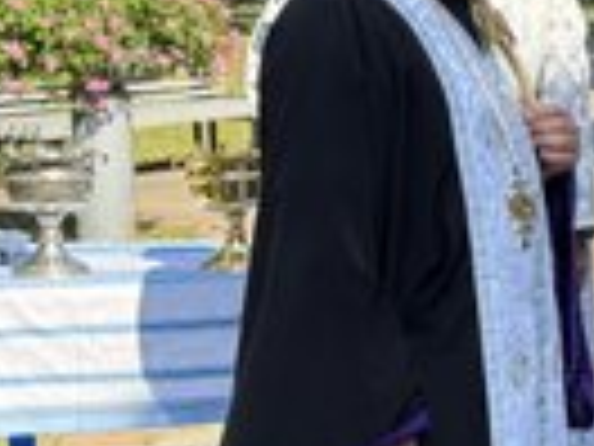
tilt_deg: -6.8
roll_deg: -0.4
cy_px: 243
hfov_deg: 12.9
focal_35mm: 146
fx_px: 2505
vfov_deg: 10.2
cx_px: 864
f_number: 1.78
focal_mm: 6.76
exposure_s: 1/832
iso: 64
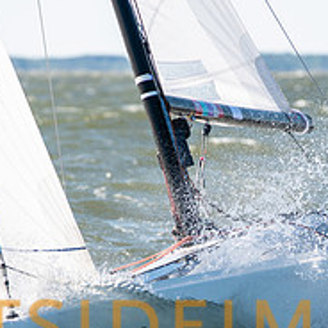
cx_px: 235
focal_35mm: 557
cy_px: 313
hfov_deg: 3.1
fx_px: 5971
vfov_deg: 3.1
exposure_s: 1/2000
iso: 320
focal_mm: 200
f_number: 5
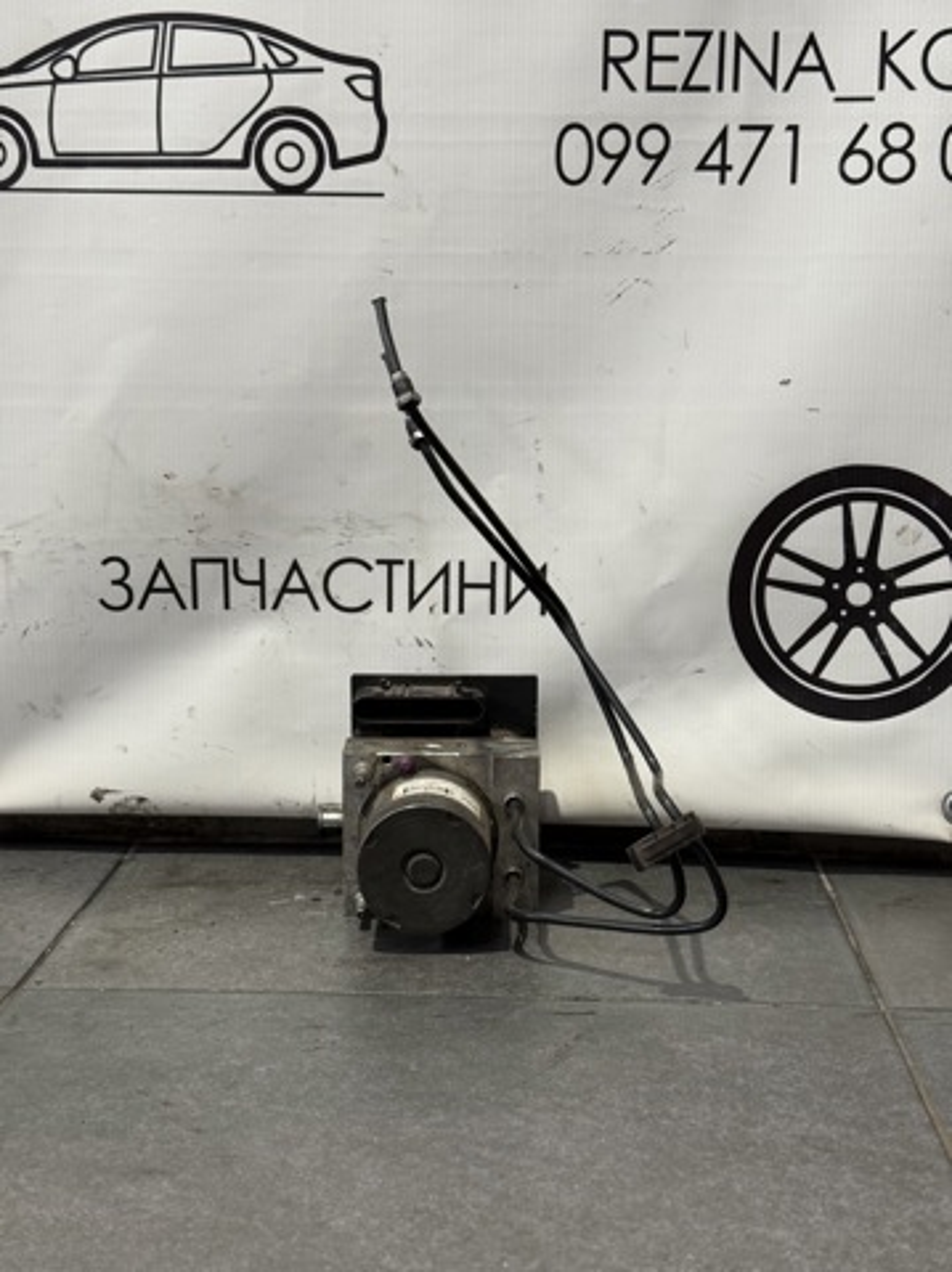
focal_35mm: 48
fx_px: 1763
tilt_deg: -11.3
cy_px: 636
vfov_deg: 39.7
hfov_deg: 30.2
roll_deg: -1.3
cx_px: 476
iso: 125
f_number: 1.78
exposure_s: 1/50
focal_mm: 6.76
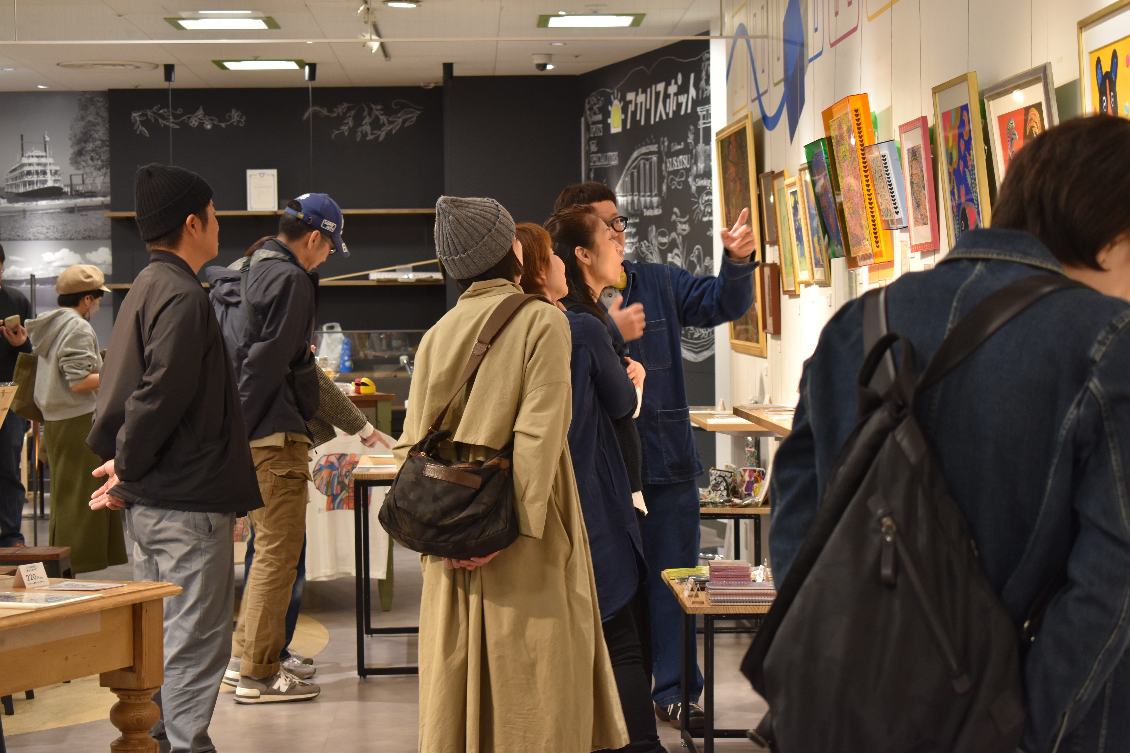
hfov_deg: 24.6
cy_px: 376
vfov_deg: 16.6
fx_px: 2589
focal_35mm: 82
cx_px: 565
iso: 720
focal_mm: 55
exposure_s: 1/60
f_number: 5.6
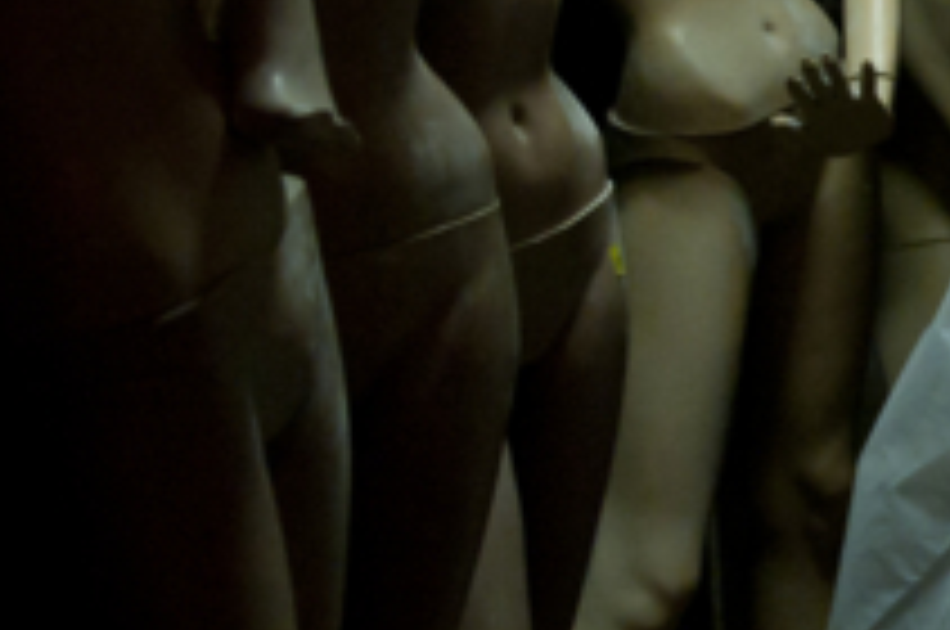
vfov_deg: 12.4
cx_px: 1558
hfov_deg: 16.4
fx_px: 2898
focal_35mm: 110
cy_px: 234
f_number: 2.8
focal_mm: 29
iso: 3200
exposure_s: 1/30
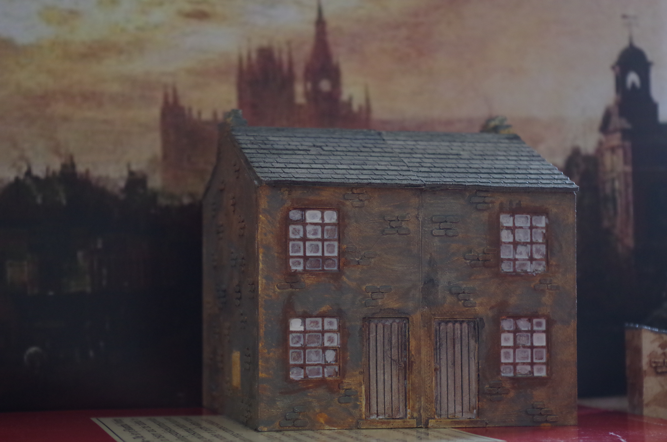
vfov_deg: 16.6
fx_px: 1516
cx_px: 334
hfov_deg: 24.8
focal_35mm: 82
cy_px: 221
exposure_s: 1/30
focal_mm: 55
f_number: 7.1
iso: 1600
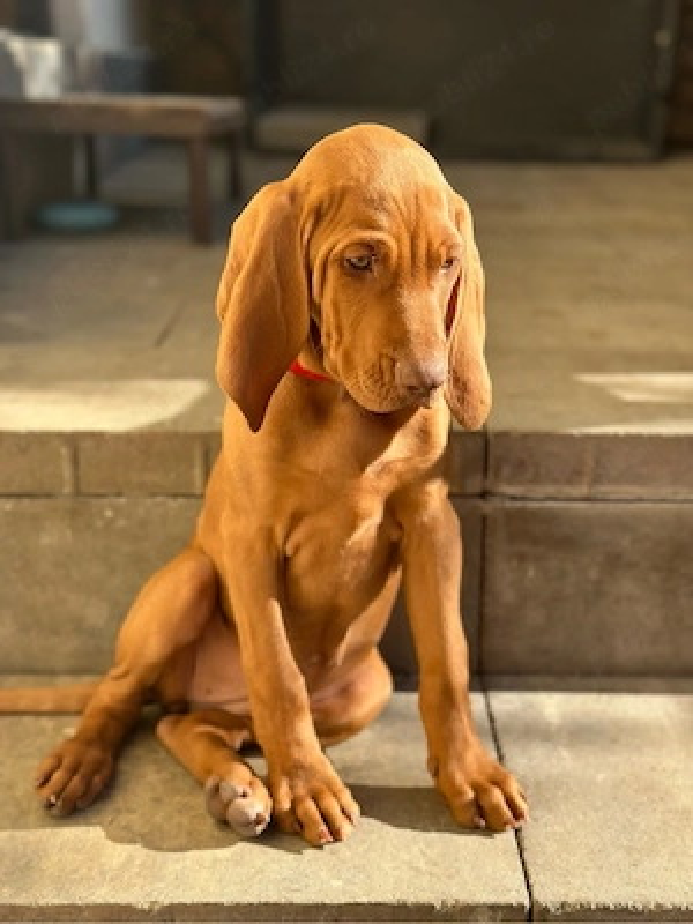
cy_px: 462
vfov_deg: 39.7
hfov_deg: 30.3
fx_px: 1281
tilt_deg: -15.9
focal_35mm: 48
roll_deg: -1.0
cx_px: 346
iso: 80
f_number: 1.78
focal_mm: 6.86
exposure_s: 1/2028
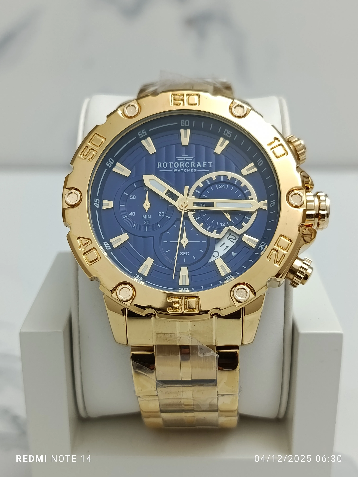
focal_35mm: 48
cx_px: 179
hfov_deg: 30.3
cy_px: 238
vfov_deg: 39.7
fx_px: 662
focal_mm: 5.24
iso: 361
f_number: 1.7
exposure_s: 1/100
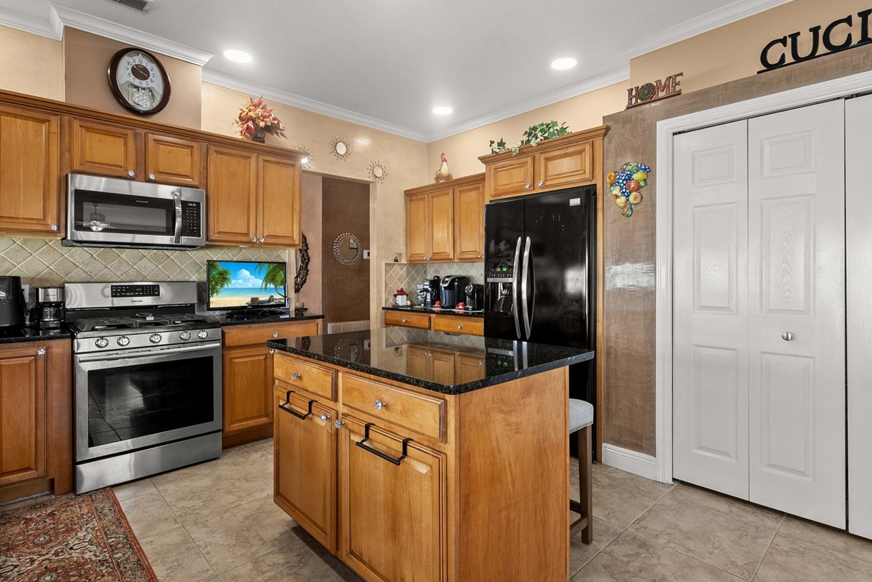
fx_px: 436
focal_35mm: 18
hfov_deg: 90.0
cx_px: 451
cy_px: 272
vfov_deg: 67.4
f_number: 9
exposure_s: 1/4
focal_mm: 16
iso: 400
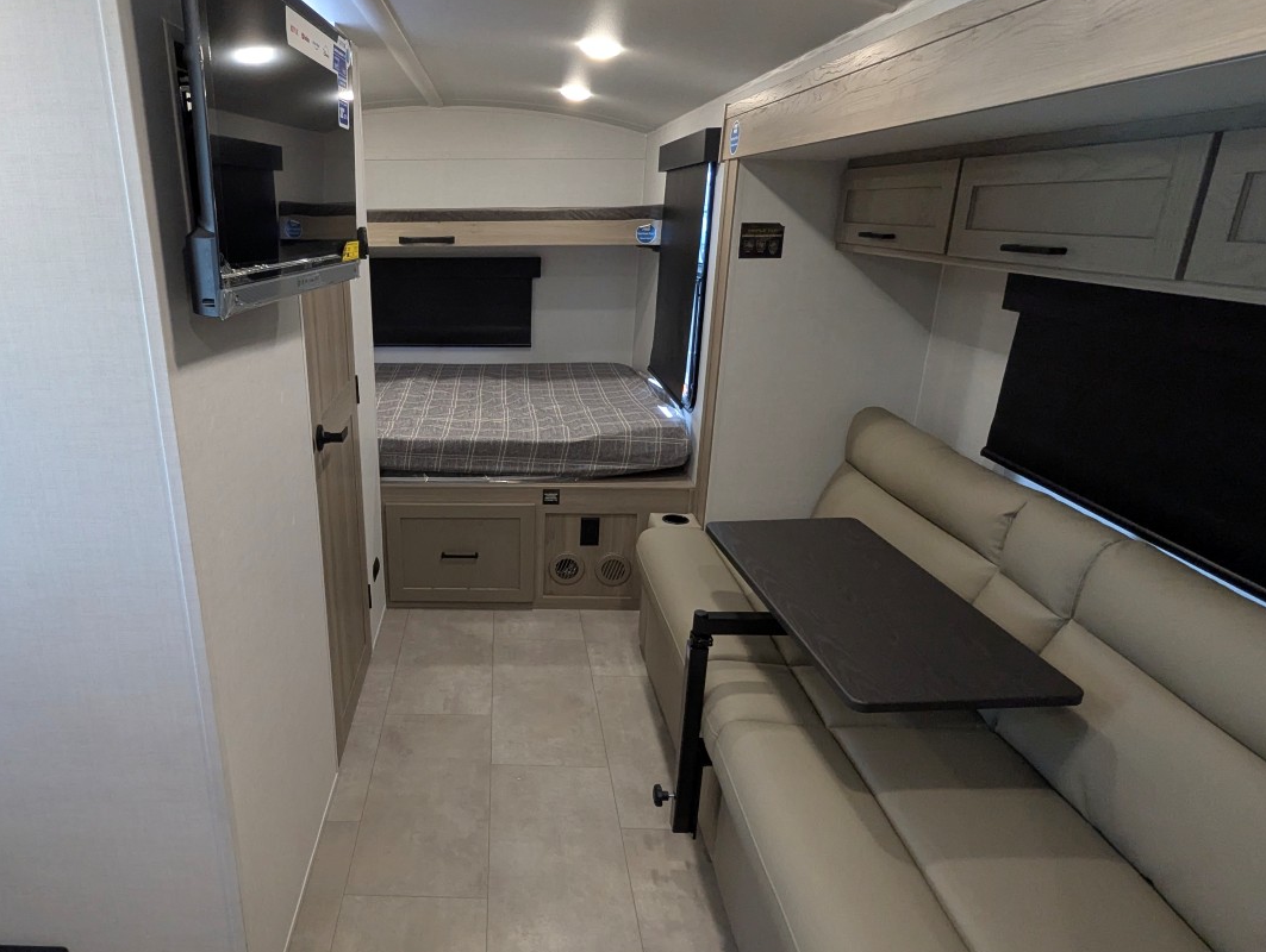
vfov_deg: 63.6
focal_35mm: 21
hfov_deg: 77.3
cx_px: 464
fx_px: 769
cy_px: 481
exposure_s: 1/100
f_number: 2.2
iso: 357
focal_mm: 2.35
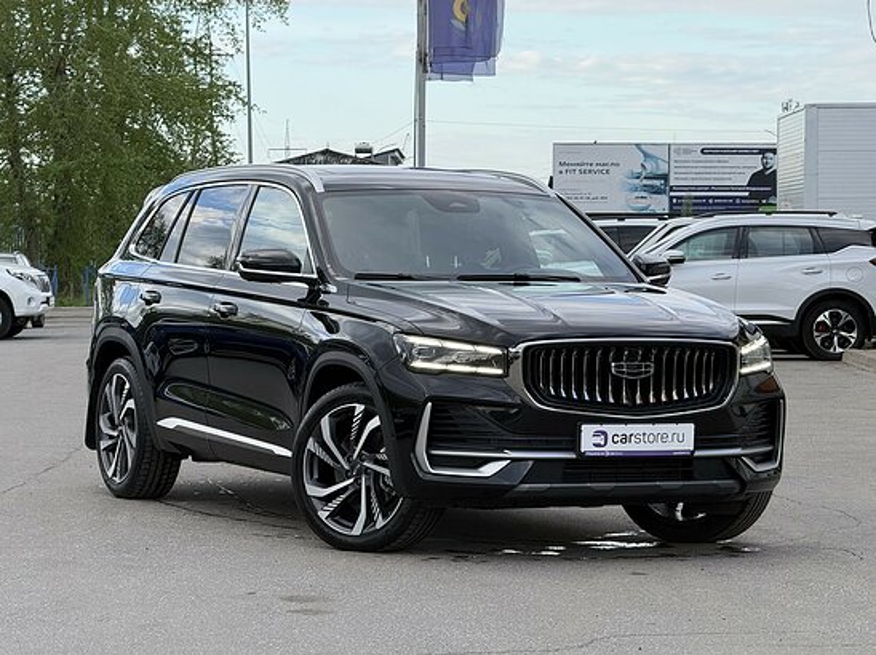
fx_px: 3034
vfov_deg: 12.3
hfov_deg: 16.4
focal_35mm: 120
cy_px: 328
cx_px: 438
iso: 50
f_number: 2.8
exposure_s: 1/383
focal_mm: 15.66
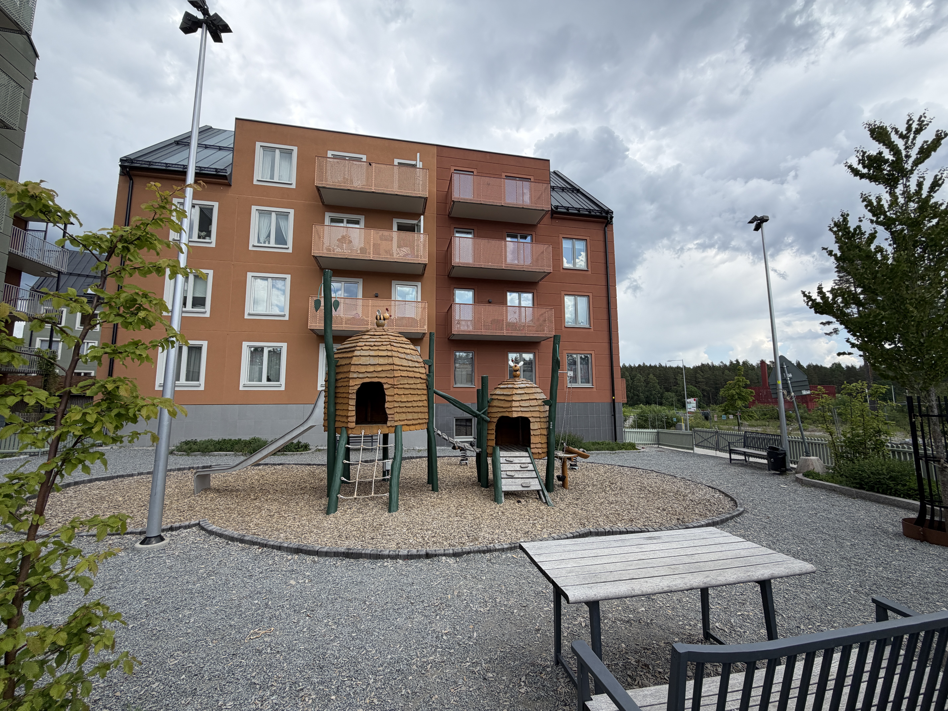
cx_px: 474
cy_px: 356
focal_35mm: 14
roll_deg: +0.4
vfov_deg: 85.7
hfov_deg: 102.1
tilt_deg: +6.3
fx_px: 383
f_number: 2.2
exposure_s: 1/770
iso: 32
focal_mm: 2.22
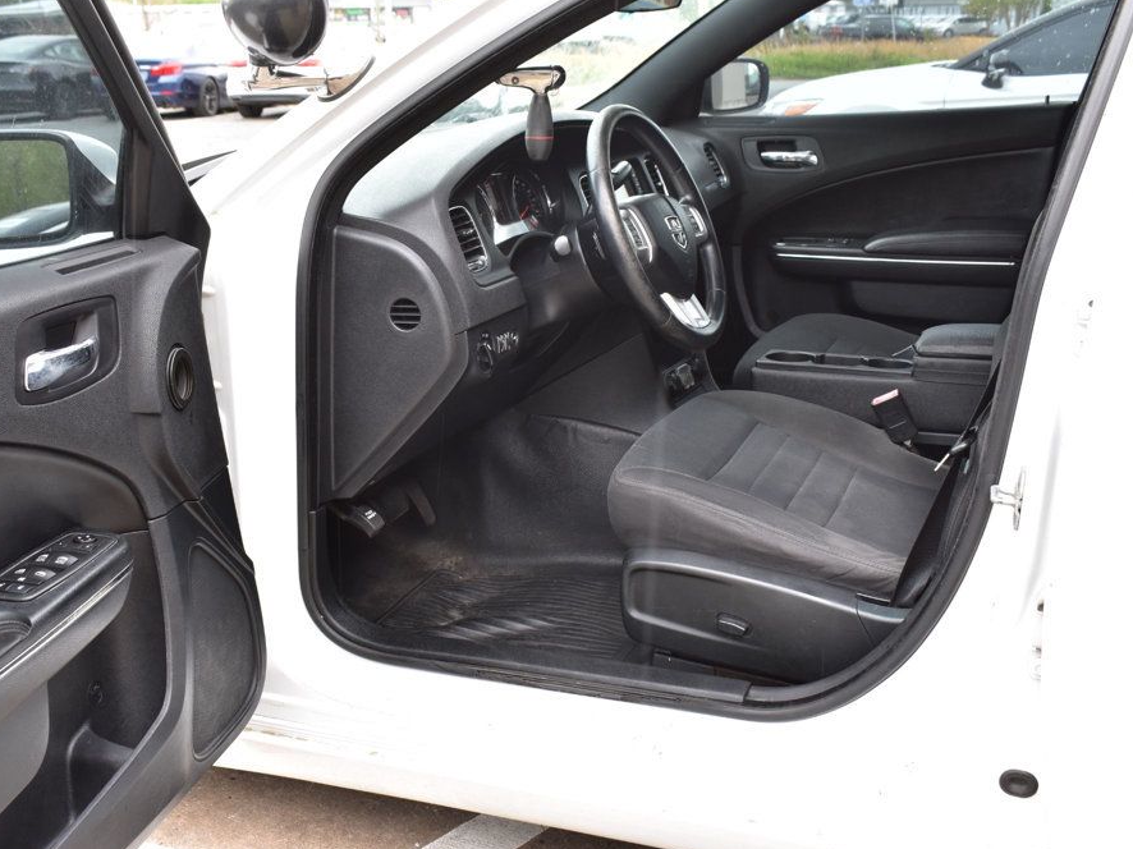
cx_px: 499
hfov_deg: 46.7
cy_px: 421
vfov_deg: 35.9
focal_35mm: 40
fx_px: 1309
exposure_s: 1/50
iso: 400
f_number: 8
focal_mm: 24
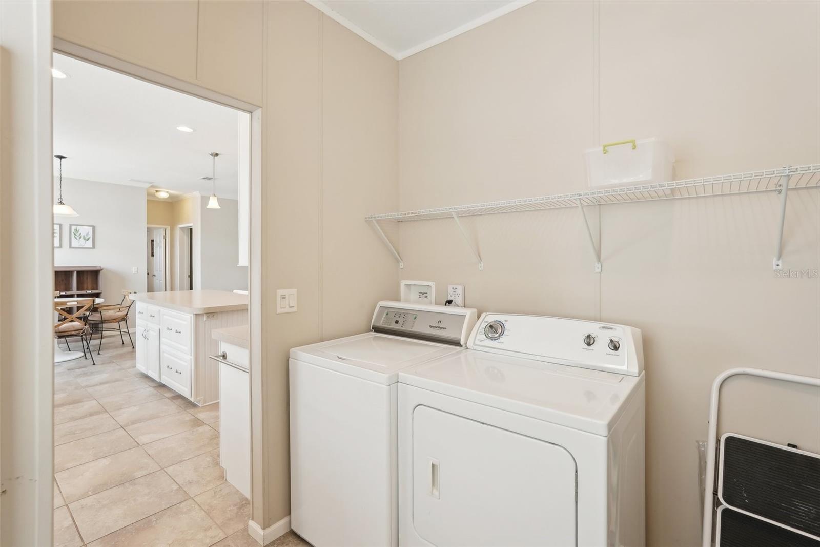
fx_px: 364
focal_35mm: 16
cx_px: 410
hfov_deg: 96.7
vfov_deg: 73.7
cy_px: 274
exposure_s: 1/50
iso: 400
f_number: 5.6
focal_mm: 16
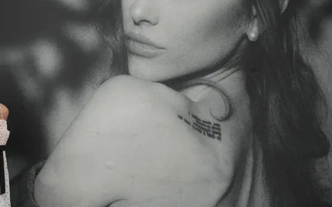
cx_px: 102
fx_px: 2498
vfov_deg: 4.8
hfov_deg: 7.6
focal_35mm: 276
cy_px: 82
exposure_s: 1/1000
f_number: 2.8
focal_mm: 185
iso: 400
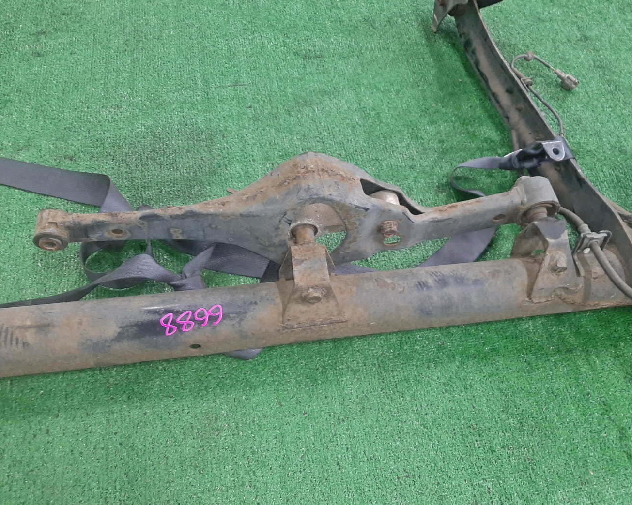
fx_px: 524
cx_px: 346
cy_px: 259
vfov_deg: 51.5
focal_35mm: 28
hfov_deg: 62.1
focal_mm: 3.93
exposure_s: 1/25
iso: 172
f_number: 1.7
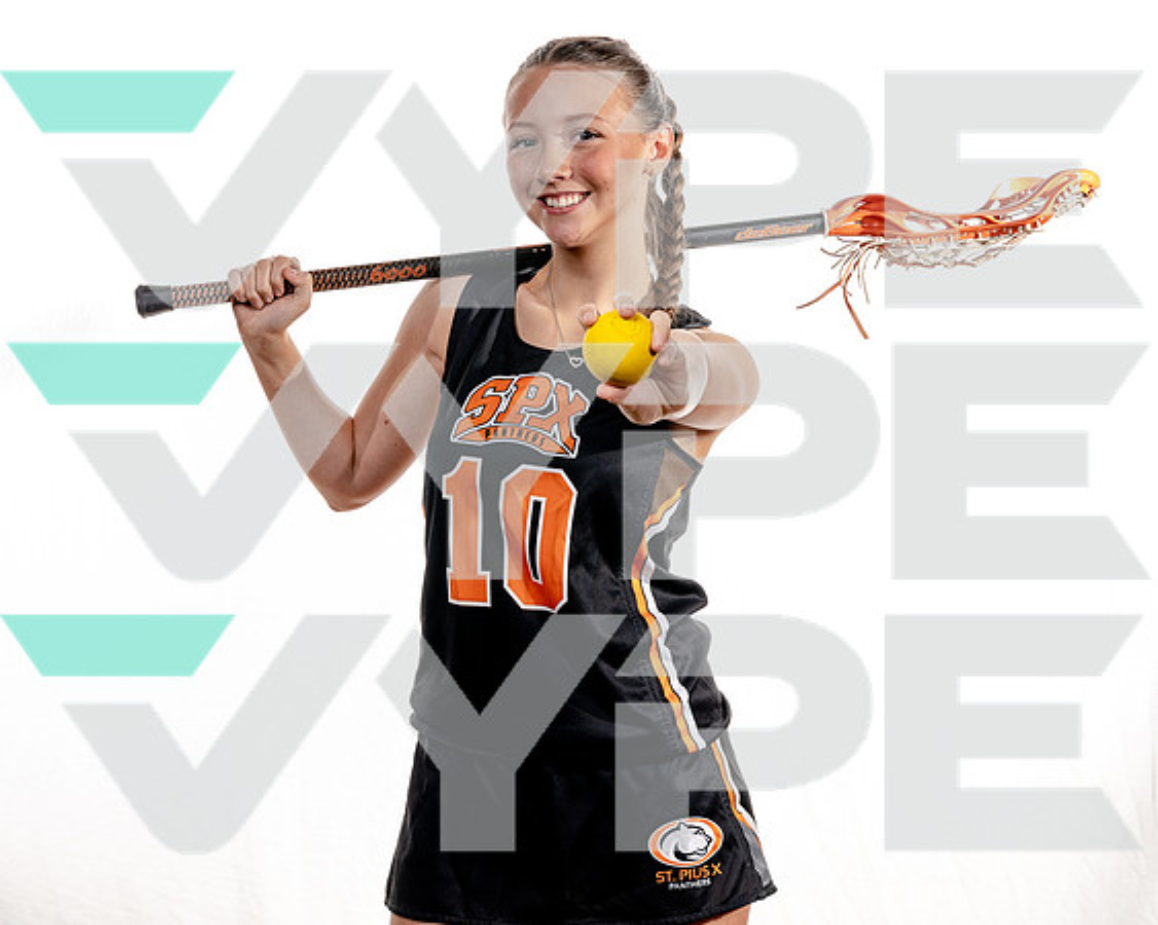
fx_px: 2411
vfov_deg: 21.7
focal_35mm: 70
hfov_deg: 26.9
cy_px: 427
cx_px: 448
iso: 160
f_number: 8
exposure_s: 1/250
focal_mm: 57
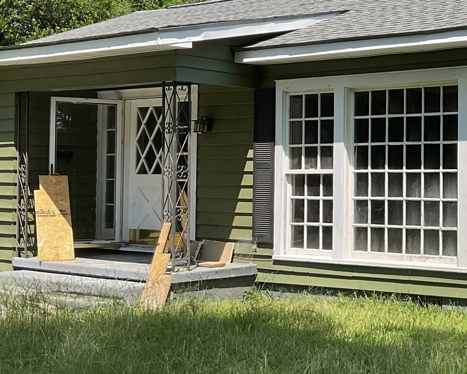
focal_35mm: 71
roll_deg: -0.9
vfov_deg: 21.5
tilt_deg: +0.1
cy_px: 163
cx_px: 513
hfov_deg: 24.9
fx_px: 981
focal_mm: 3
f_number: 1.8
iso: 16
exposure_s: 1/997
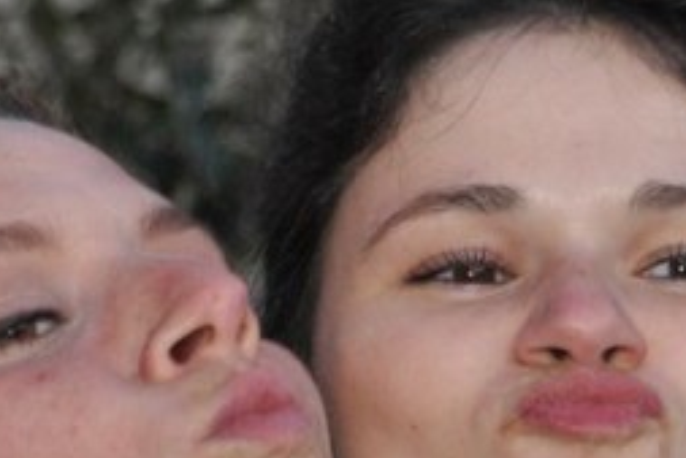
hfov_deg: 5.6
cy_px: 566
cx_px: 637
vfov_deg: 3.8
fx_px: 6940
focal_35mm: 364
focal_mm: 60
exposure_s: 1/60
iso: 800
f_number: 5
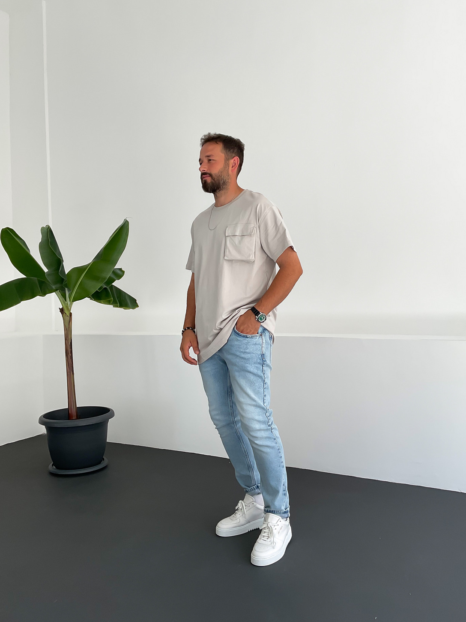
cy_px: 298
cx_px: 241
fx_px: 574
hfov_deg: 44.2
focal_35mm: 32
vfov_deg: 56.8
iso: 16
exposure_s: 1/150
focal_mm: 3
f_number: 1.8
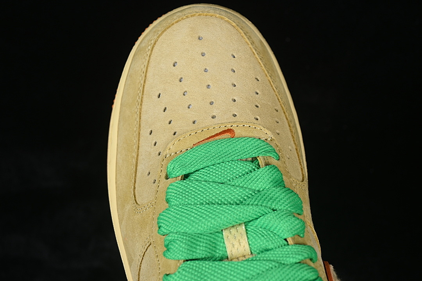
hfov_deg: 27.0
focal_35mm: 75
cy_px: 140
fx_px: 879
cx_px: 211
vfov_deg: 18.2
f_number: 7.1
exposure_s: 1/80
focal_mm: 50
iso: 160
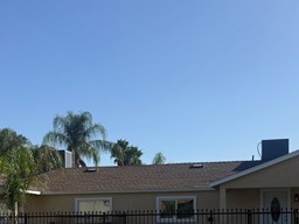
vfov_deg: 23.5
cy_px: 218
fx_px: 518
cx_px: 142
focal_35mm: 60
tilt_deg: +3.1
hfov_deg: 32.2
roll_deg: +0.6
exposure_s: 1/6711
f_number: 1.78
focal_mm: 6.76
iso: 80
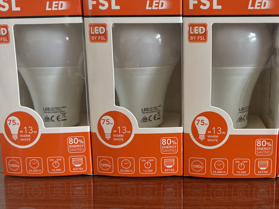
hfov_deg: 44.2
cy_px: 71
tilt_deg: -8.5
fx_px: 339
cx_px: 186
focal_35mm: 42
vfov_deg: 34.1
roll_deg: +0.5
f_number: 1.6
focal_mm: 5.1
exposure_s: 1/117
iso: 125
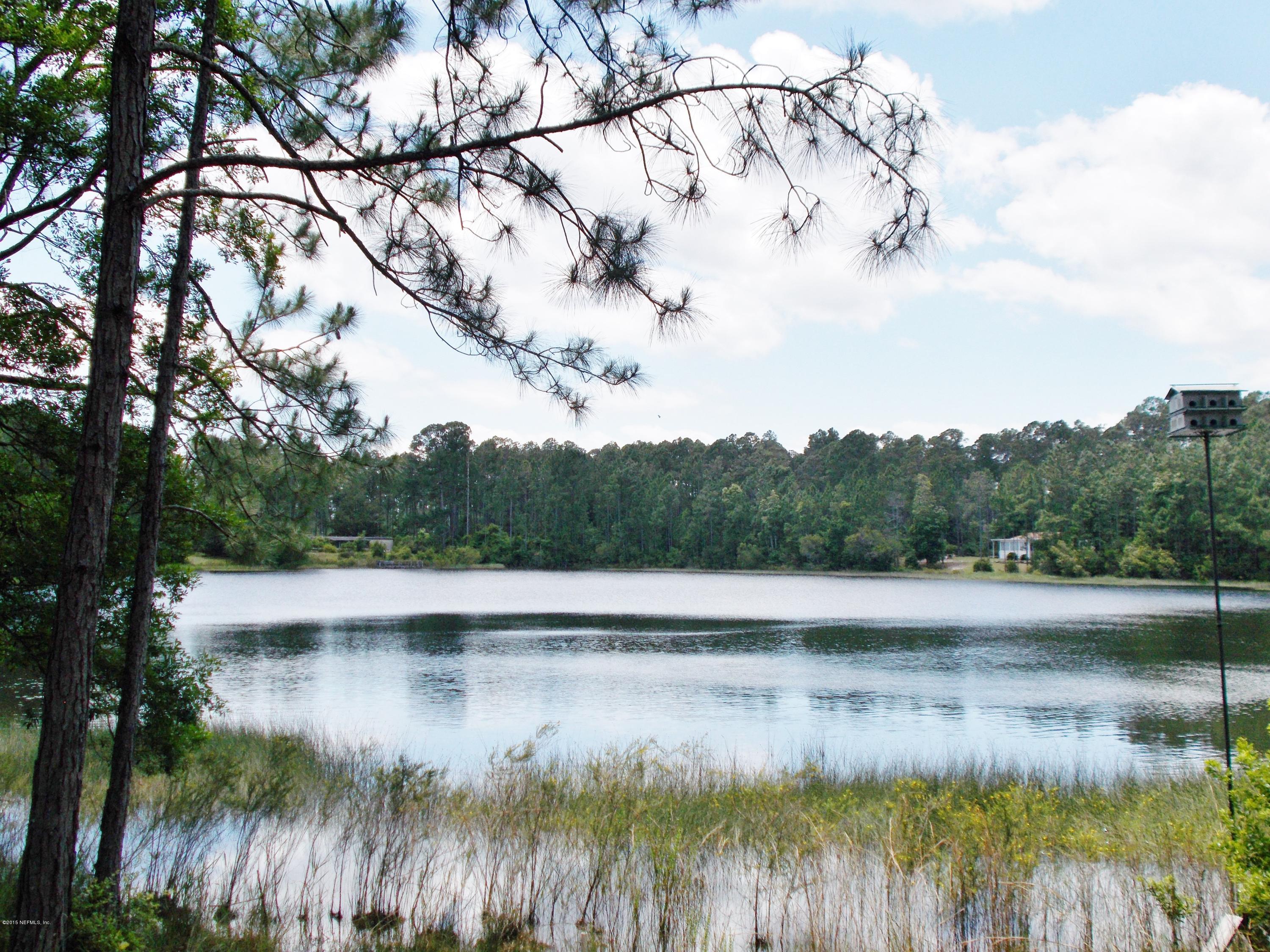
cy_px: 476
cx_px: 635
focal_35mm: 39
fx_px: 1431
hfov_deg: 47.9
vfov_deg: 36.8
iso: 80
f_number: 9.8
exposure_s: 1/125
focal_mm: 6.9
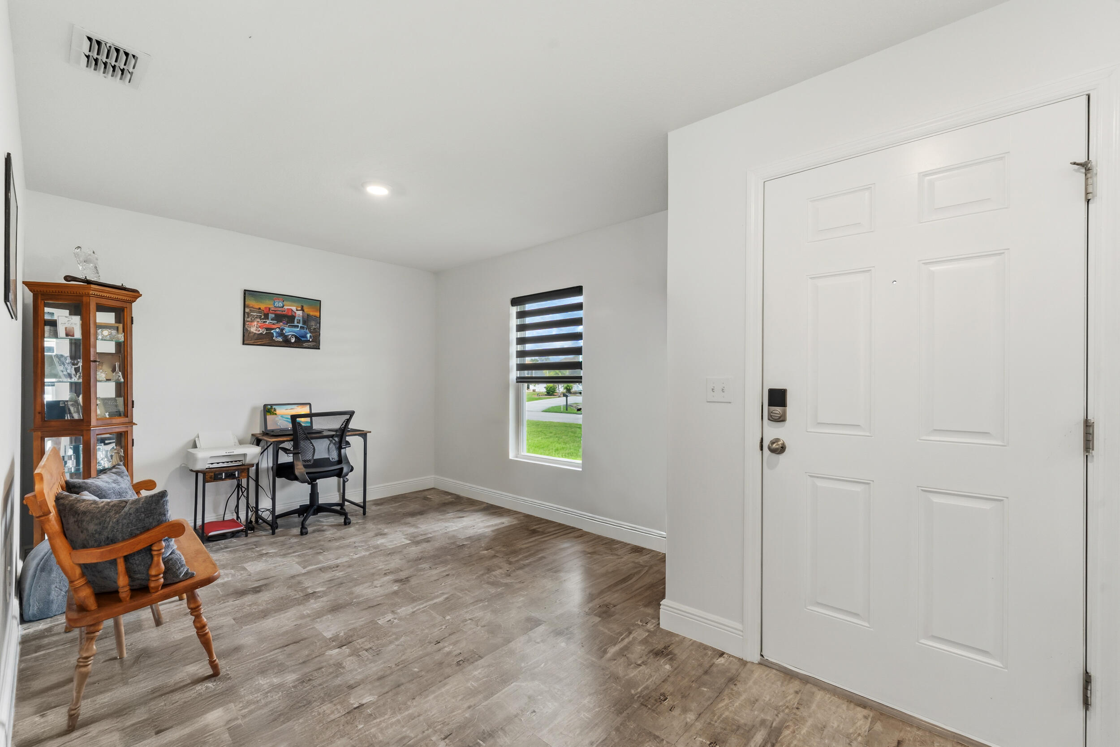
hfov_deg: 104.3
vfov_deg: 81.2
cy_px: 374
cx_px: 560
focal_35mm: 14
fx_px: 436
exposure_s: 1/3
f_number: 9
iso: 250
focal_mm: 14
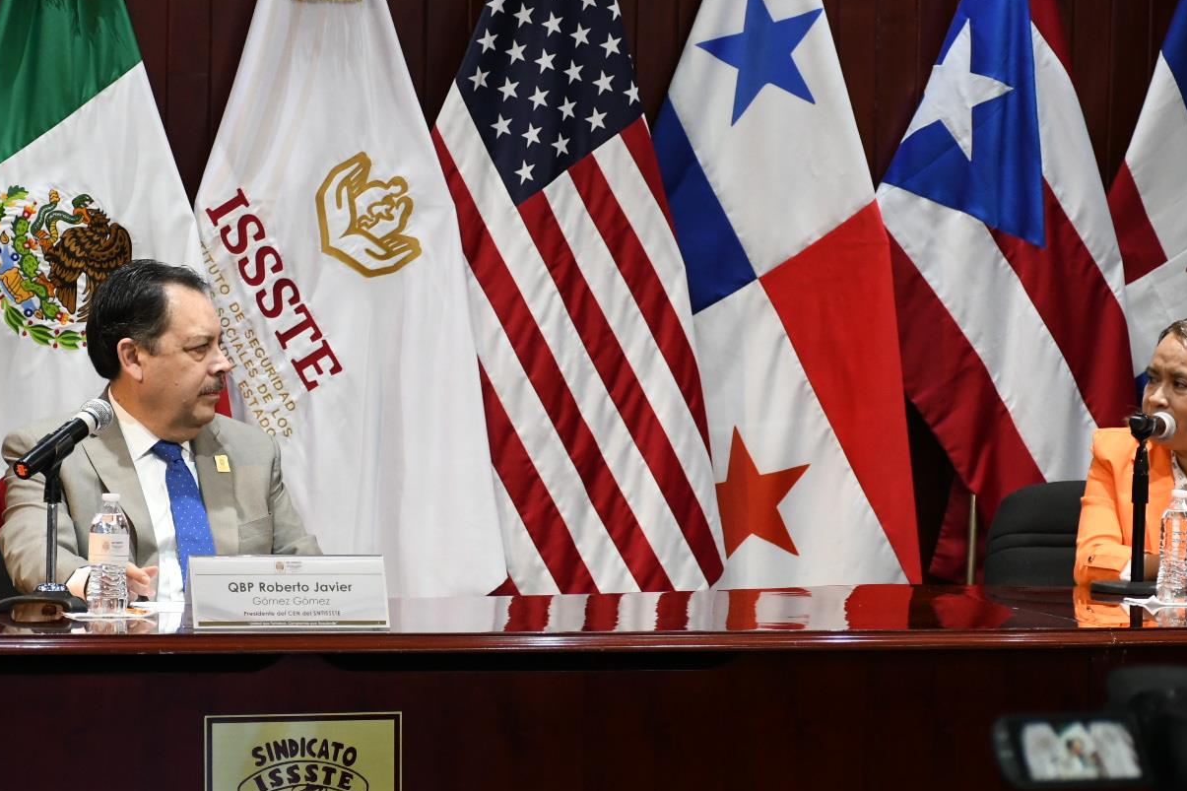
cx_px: 632
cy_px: 478
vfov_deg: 11.3
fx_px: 3989
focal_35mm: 121
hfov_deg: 16.9
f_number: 5
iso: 2500
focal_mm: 60
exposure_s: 1/100
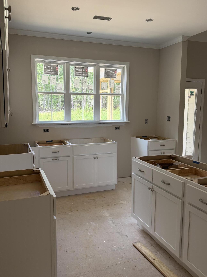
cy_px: 130
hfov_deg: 49.7
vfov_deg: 63.4
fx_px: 223
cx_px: 94
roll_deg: -1.2
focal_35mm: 28
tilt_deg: -6.8
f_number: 1.78
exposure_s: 1/178
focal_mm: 6.76
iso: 80
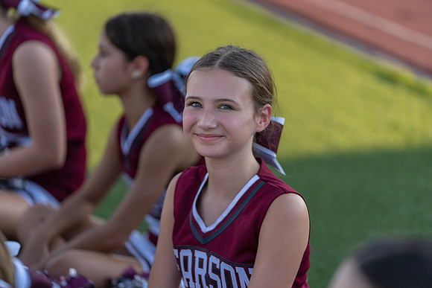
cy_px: 144
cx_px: 216
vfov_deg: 8.5
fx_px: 1944
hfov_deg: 12.7
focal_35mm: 162
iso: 100
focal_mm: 162
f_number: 2.8
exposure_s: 1/500
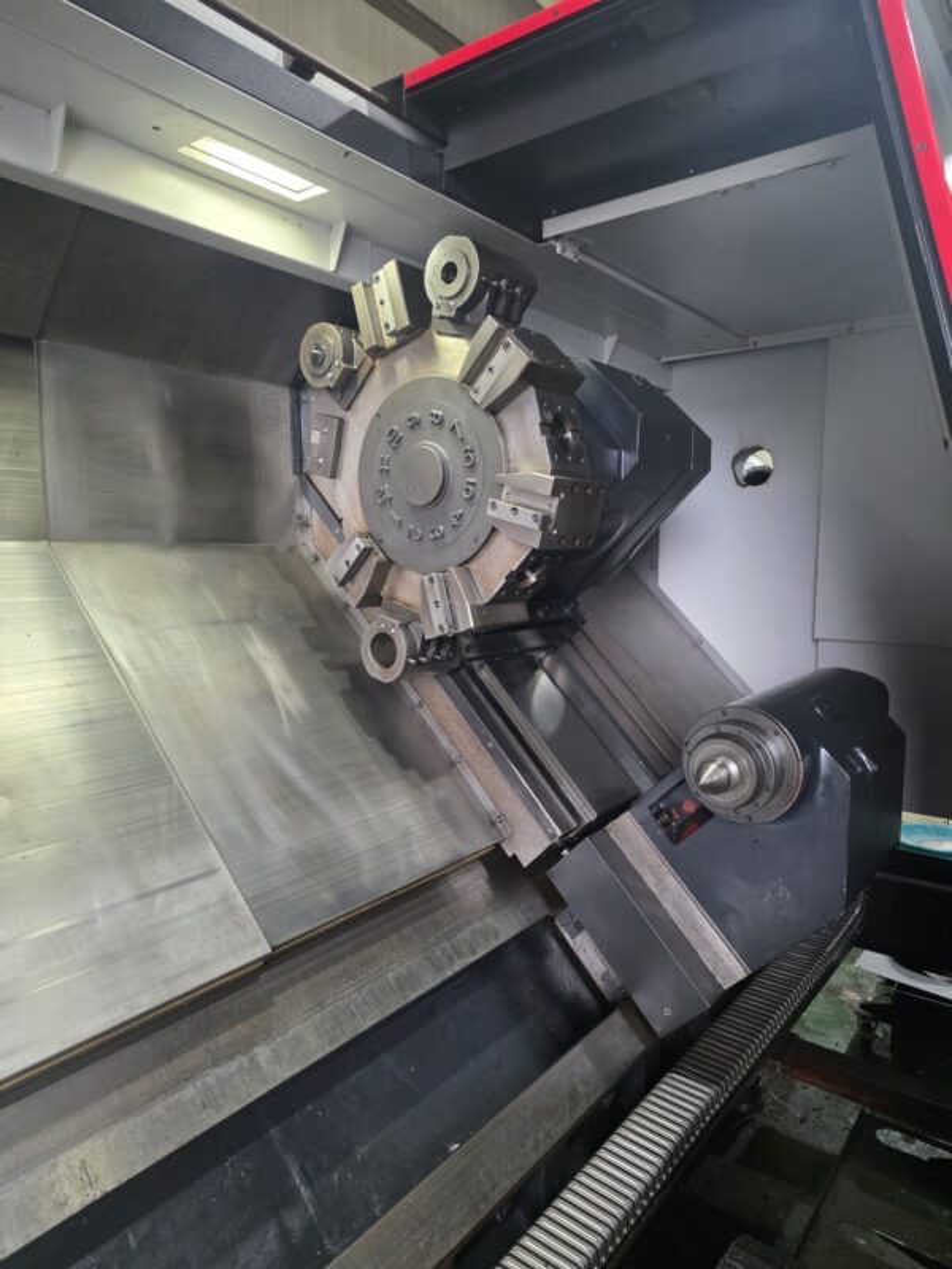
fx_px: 843
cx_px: 476
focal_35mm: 23
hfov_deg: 58.9
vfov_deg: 73.9
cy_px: 634
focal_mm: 6.25
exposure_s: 1/120
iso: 800
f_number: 1.7
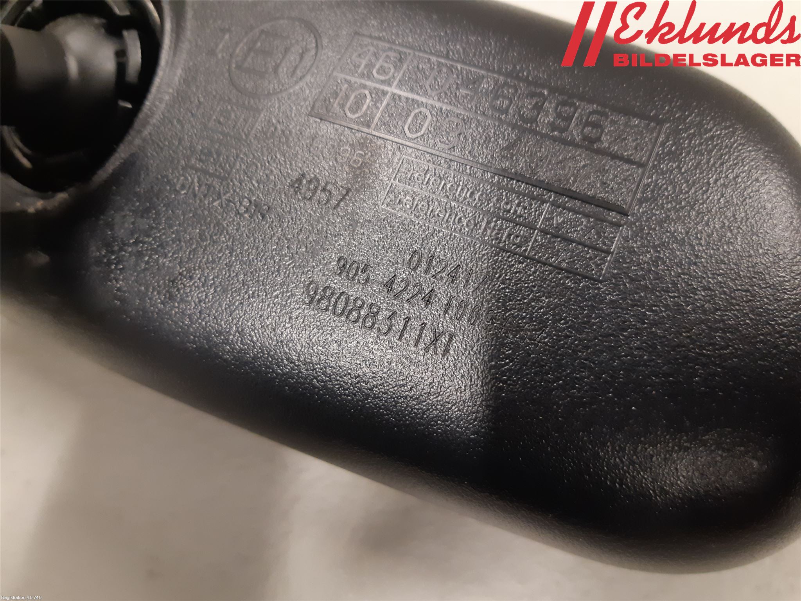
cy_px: 300
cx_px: 400
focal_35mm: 26
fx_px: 602
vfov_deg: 53.1
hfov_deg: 67.3
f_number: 1.7
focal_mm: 3.93
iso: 200
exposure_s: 1/25
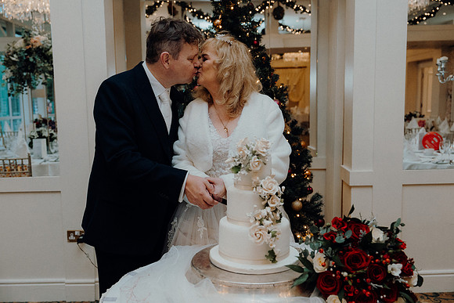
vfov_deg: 38.9
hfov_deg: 55.8
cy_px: 152
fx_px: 429
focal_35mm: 34
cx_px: 227
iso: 2500
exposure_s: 1/200
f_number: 3.5
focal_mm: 34
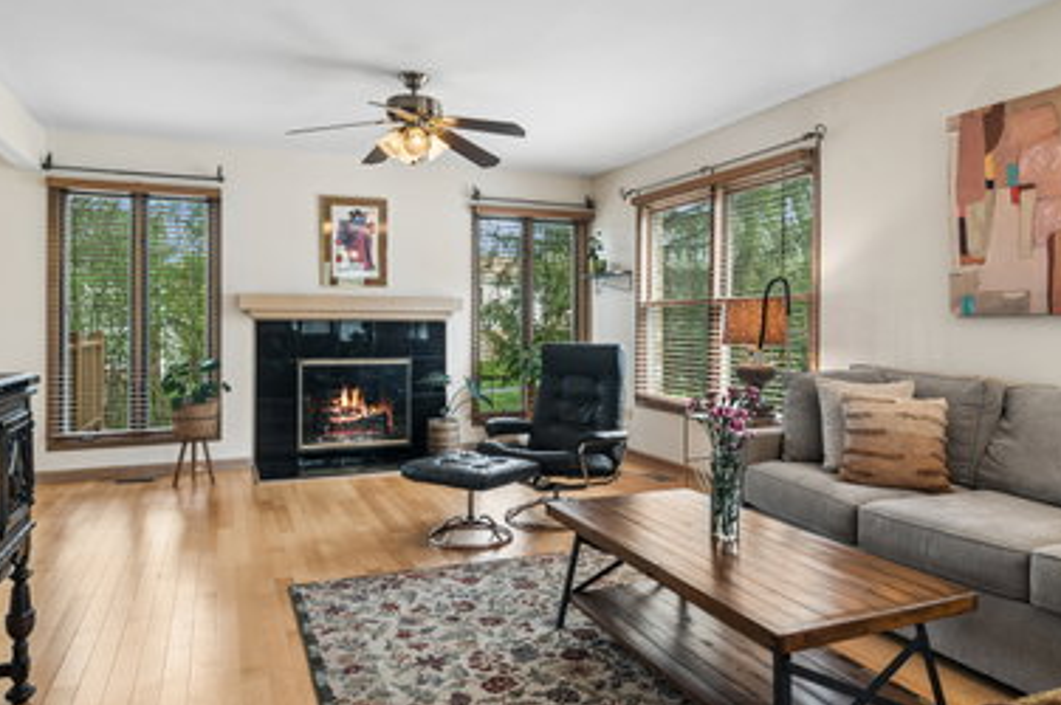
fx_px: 677
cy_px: 330
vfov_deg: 55.0
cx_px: 533
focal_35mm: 23
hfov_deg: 76.1
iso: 200
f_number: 8
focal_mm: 12
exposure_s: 1/6
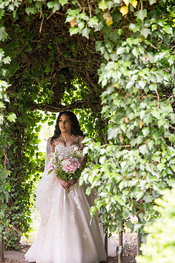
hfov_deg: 15.4
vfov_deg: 22.8
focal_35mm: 89
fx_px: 649
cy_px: 165
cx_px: 85
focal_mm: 70
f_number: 3.2
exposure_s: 1/400
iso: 2000
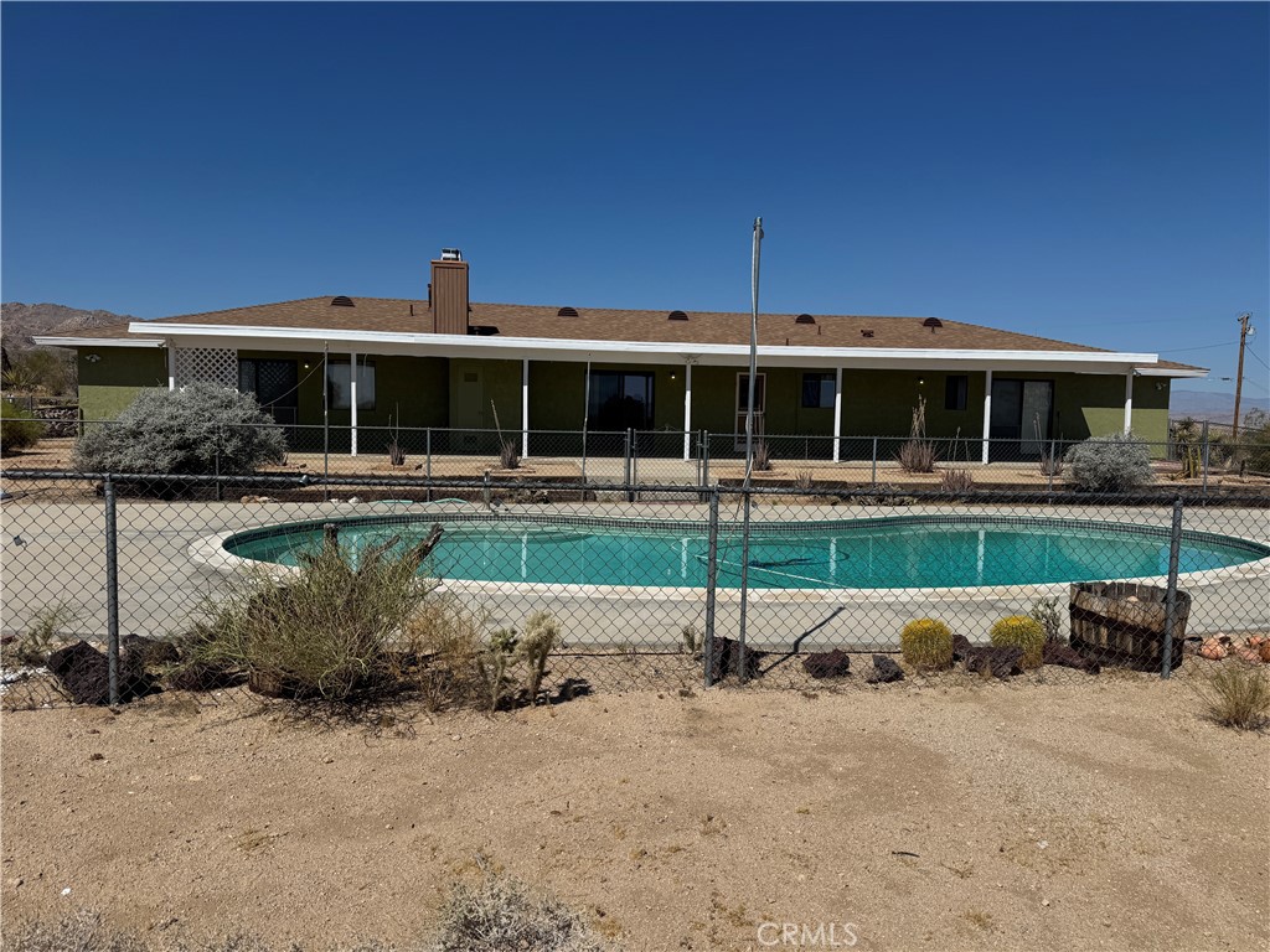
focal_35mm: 24
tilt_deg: -4.8
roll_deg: -1.4
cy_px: 476
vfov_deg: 56.8
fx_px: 881
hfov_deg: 71.6
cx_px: 635
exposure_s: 1/12346
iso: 100
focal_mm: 6.76
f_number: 1.78
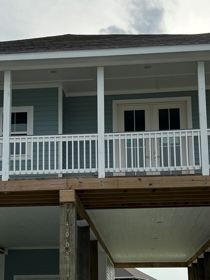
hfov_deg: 23.3
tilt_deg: +13.4
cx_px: 92
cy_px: 195
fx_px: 509
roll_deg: +0.5
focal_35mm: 63
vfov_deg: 30.4
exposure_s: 1/5587
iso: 50
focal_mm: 5.7
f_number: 1.5
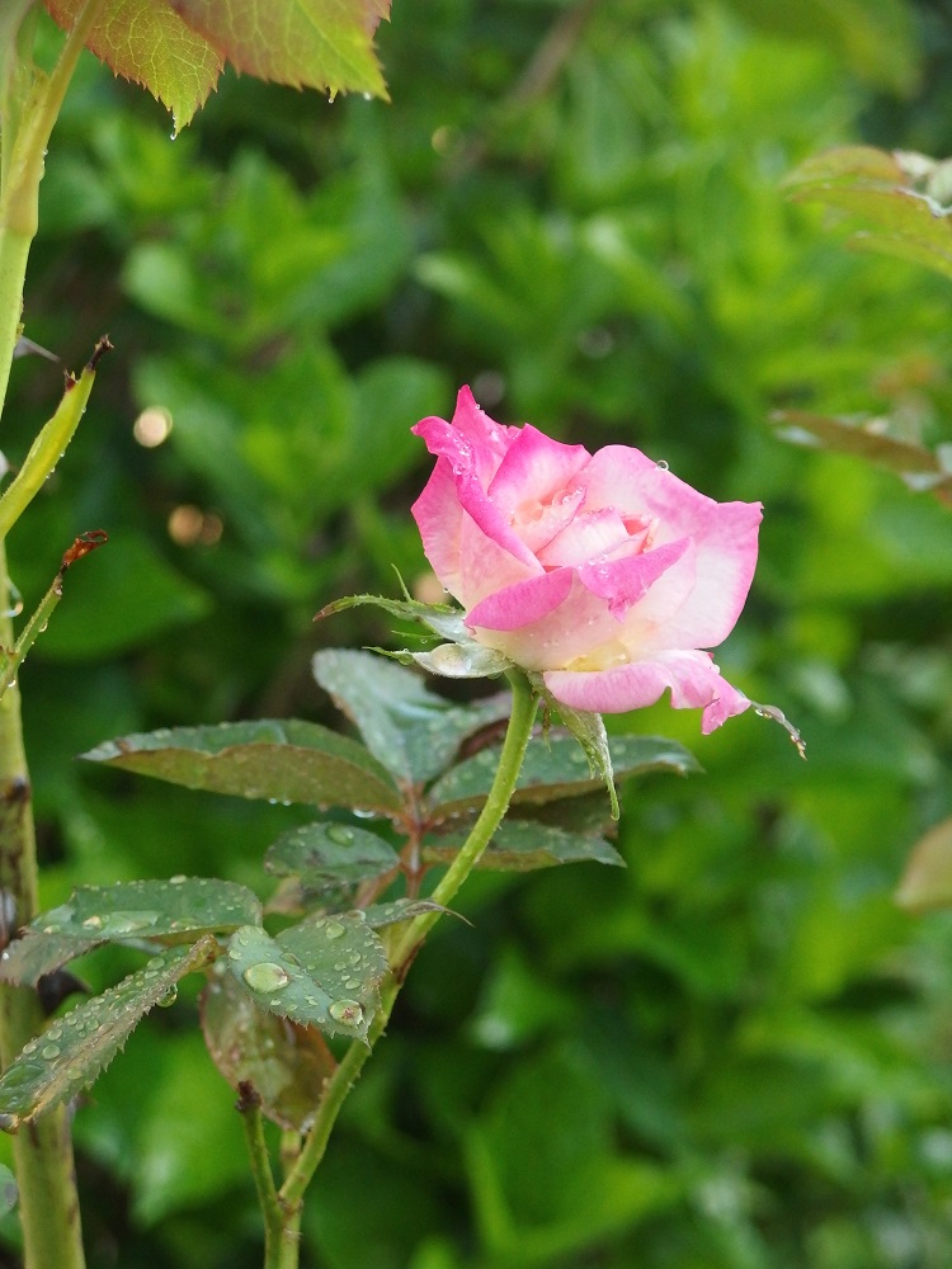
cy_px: 634
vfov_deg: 22.3
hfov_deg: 16.8
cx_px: 476
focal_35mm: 88
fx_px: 3227
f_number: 3.2
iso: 500
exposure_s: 1/400
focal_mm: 15.9
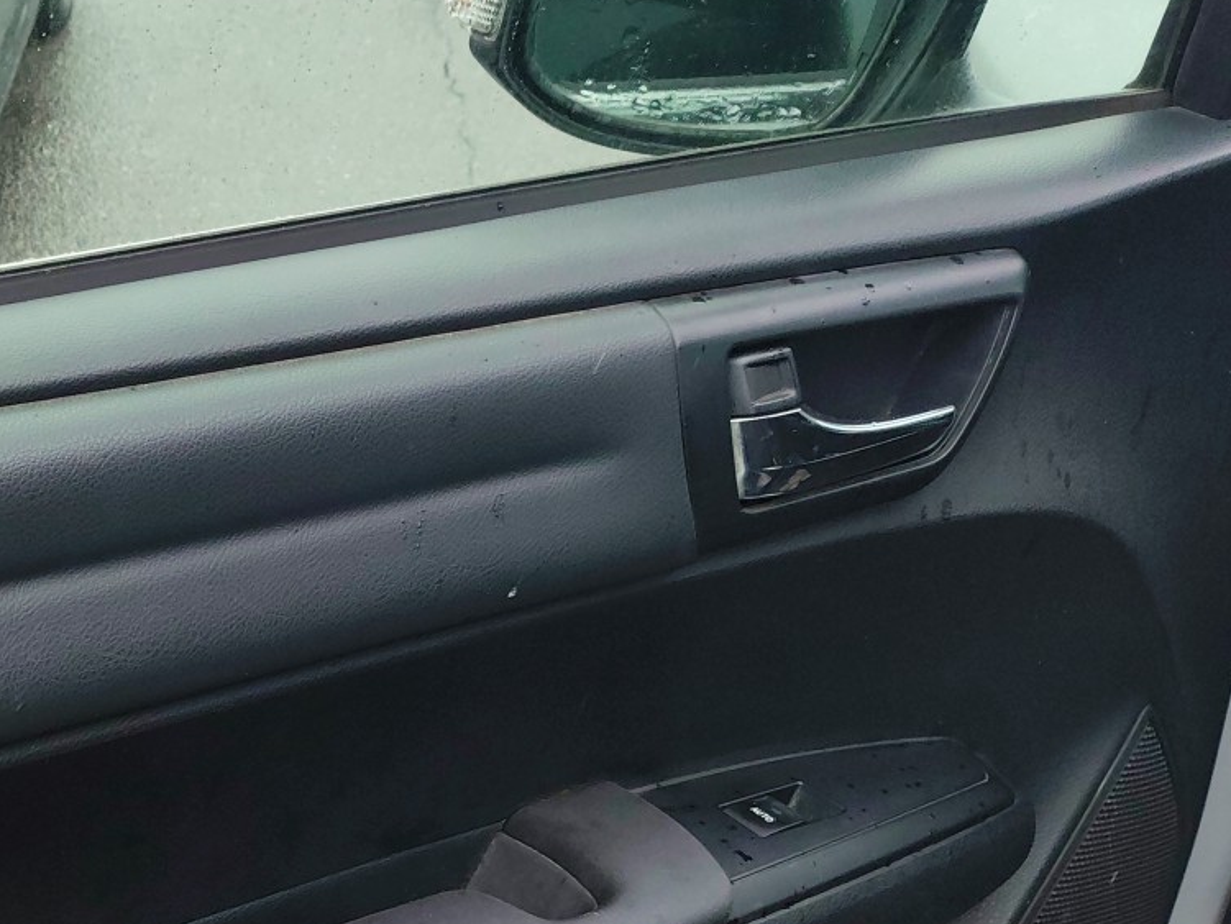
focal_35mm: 64
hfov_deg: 28.4
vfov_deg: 22.3
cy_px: 870
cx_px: -2
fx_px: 2277
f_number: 1.79
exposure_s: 1/602
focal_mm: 4.71
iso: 50
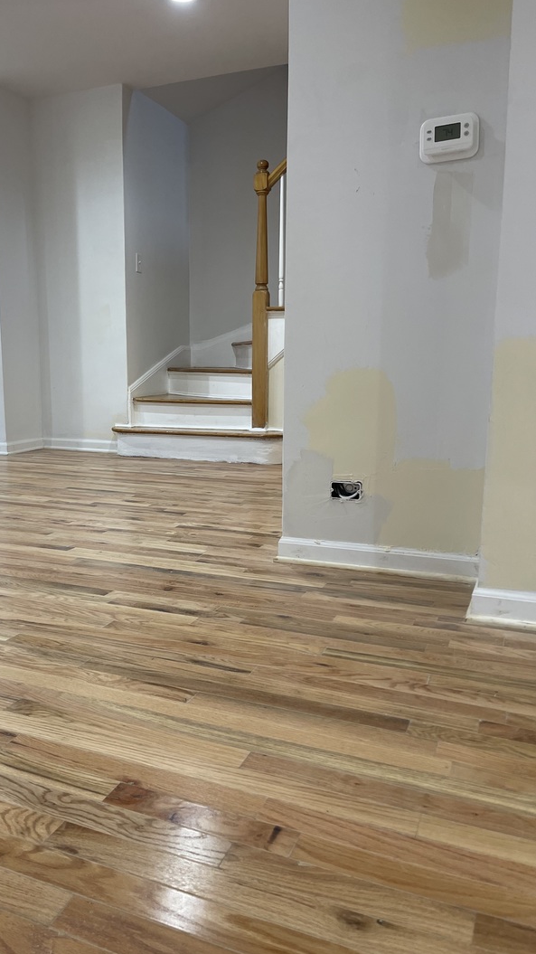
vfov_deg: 66.1
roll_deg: +0.3
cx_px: 171
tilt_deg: -9.4
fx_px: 733
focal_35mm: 29
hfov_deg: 39.6
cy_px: 469
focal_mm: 5.1
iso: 125
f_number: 1.6
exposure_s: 1/120
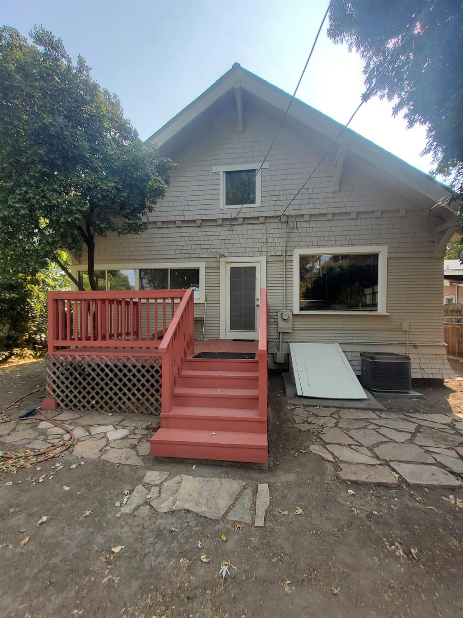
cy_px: 309
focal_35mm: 13
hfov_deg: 89.9
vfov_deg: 106.2
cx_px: 232
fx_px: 232
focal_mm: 1.13
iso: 50
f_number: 2.2
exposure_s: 1/421
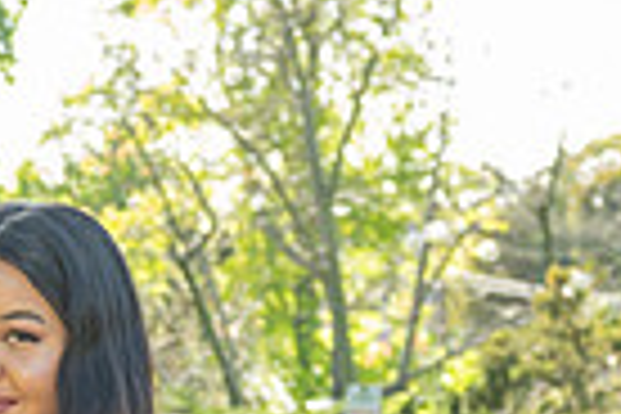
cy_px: 803
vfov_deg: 7.1
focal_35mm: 188
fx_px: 3243
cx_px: -17
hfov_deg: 10.8
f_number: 3.5
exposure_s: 1/250
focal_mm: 35
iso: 200
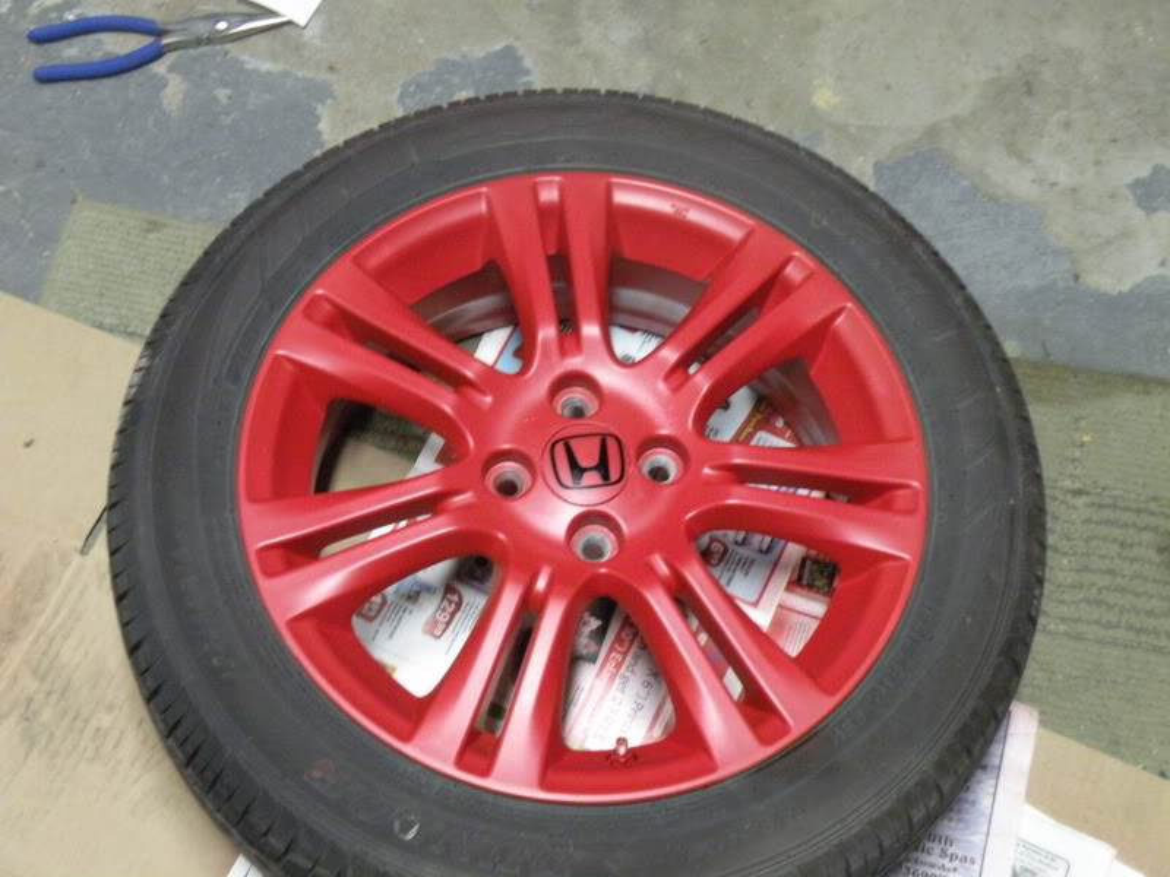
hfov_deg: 34.3
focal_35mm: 56
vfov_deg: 26.1
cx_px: 585
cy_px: 438
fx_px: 1893
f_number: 3.5
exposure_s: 1/8
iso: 430
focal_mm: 9.8
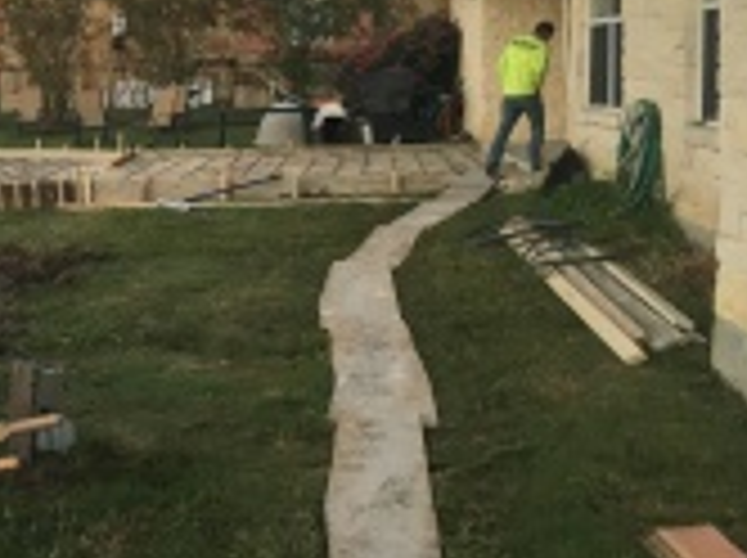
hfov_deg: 27.9
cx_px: -58
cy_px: 184
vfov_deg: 22.8
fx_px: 1379
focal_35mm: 64
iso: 32
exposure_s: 1/40
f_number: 2.2
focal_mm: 4.15
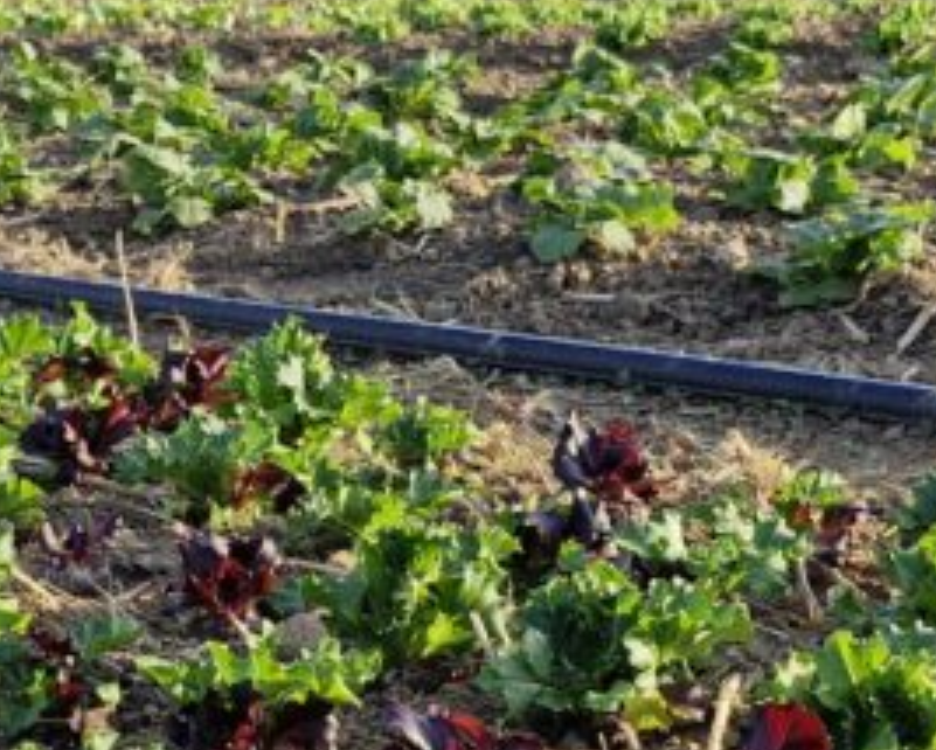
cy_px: 550
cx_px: 259
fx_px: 2384
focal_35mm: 86
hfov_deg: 22.1
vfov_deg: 17.8
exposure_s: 1/526
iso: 50
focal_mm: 5.54
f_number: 1.8
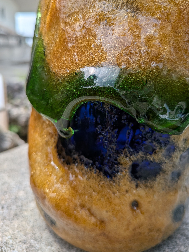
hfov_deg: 51.3
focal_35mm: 27
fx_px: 197
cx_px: 99
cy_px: 112
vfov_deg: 65.1
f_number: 1.7
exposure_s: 1/728
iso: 24
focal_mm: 4.53
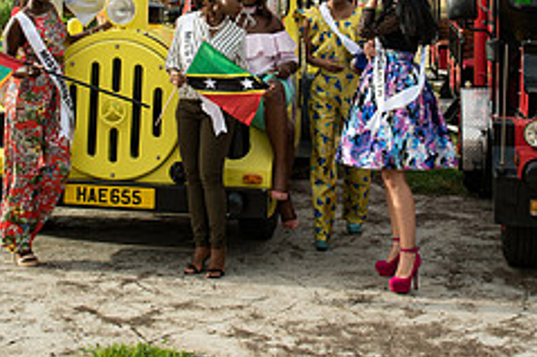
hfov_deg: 29.7
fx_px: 1014
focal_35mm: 68
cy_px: -6
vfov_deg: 19.4
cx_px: 247
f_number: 6.3
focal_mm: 28
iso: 80
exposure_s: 1/125
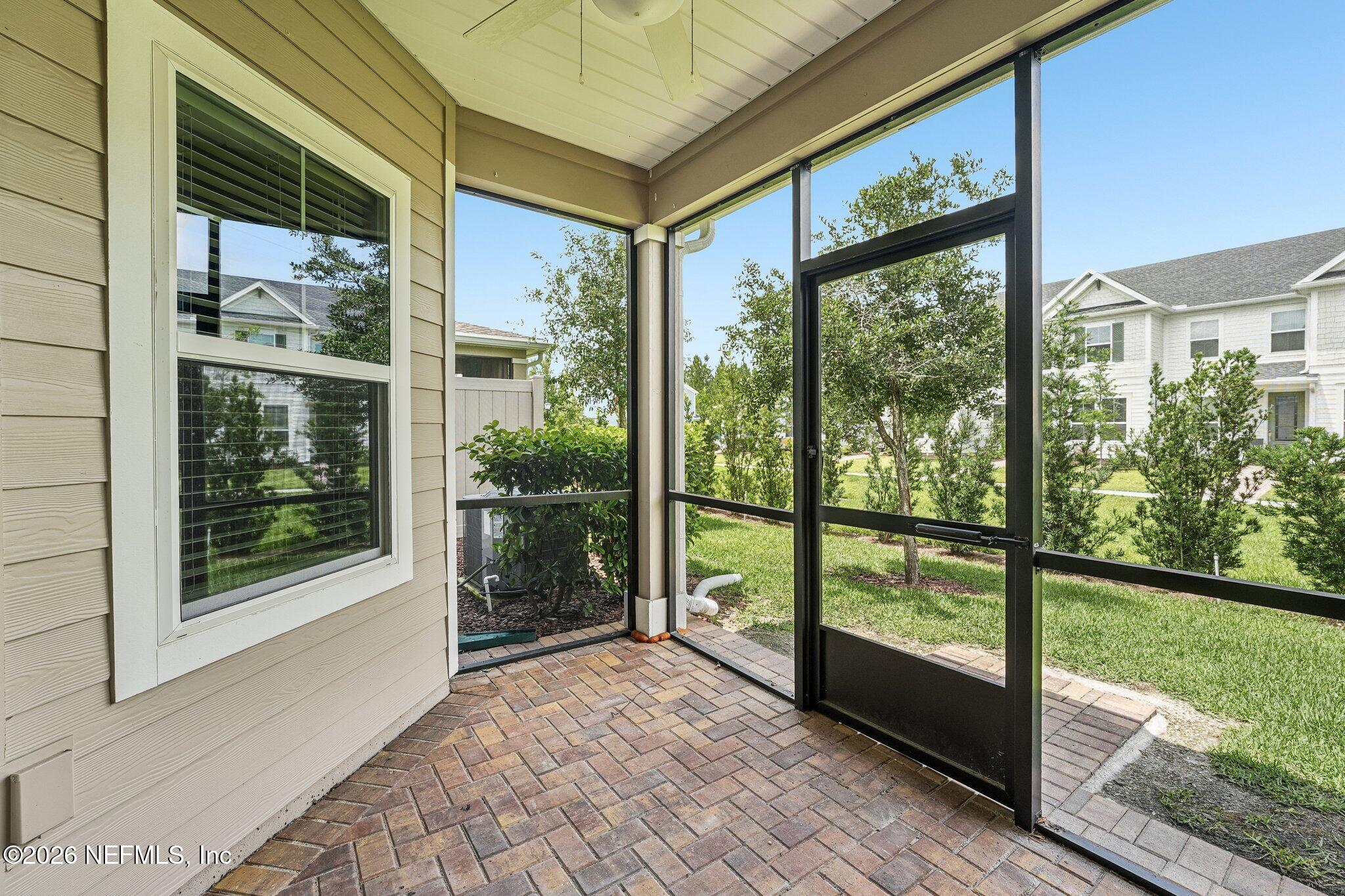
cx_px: 672
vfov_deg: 81.2
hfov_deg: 104.3
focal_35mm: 14
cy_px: 448
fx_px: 523
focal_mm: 14
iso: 100
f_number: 9
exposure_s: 1/25
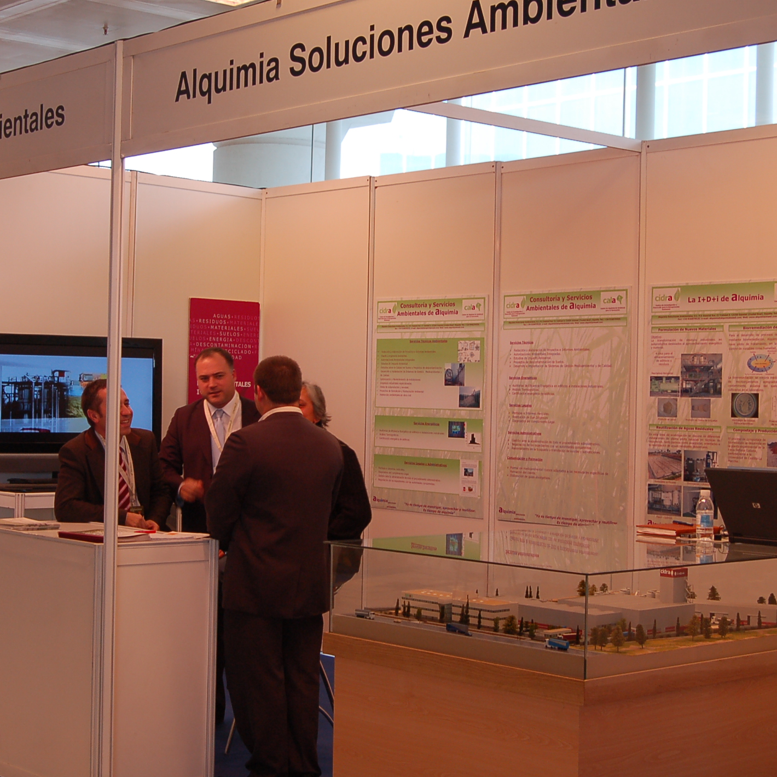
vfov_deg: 27.4
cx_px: 352
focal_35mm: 63
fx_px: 1592
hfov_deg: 27.4
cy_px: 370
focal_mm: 31
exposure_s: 1/40
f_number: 7.1
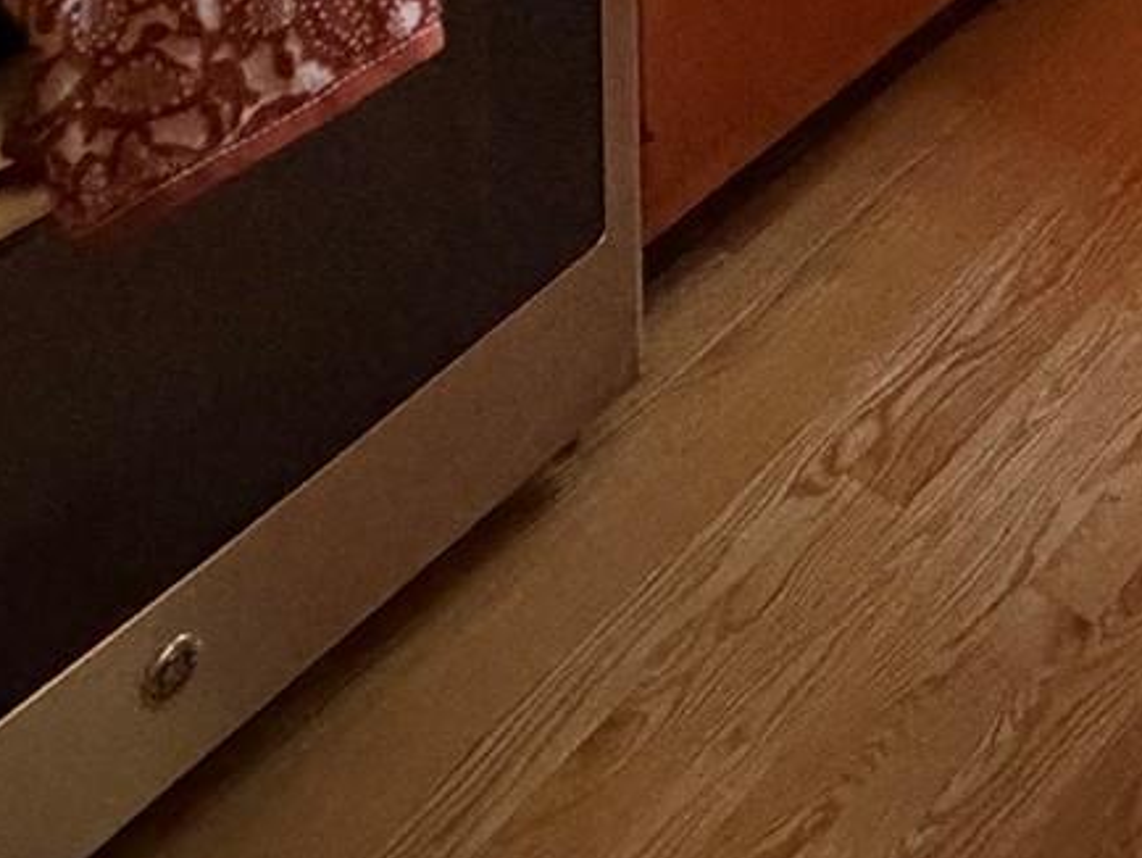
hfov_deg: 27.0
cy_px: -1121
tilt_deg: -6.7
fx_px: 2179
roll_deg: -1.1
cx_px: 1250
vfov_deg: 15.0
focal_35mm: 66
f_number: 2.2
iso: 1000
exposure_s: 1/40
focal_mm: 2.22
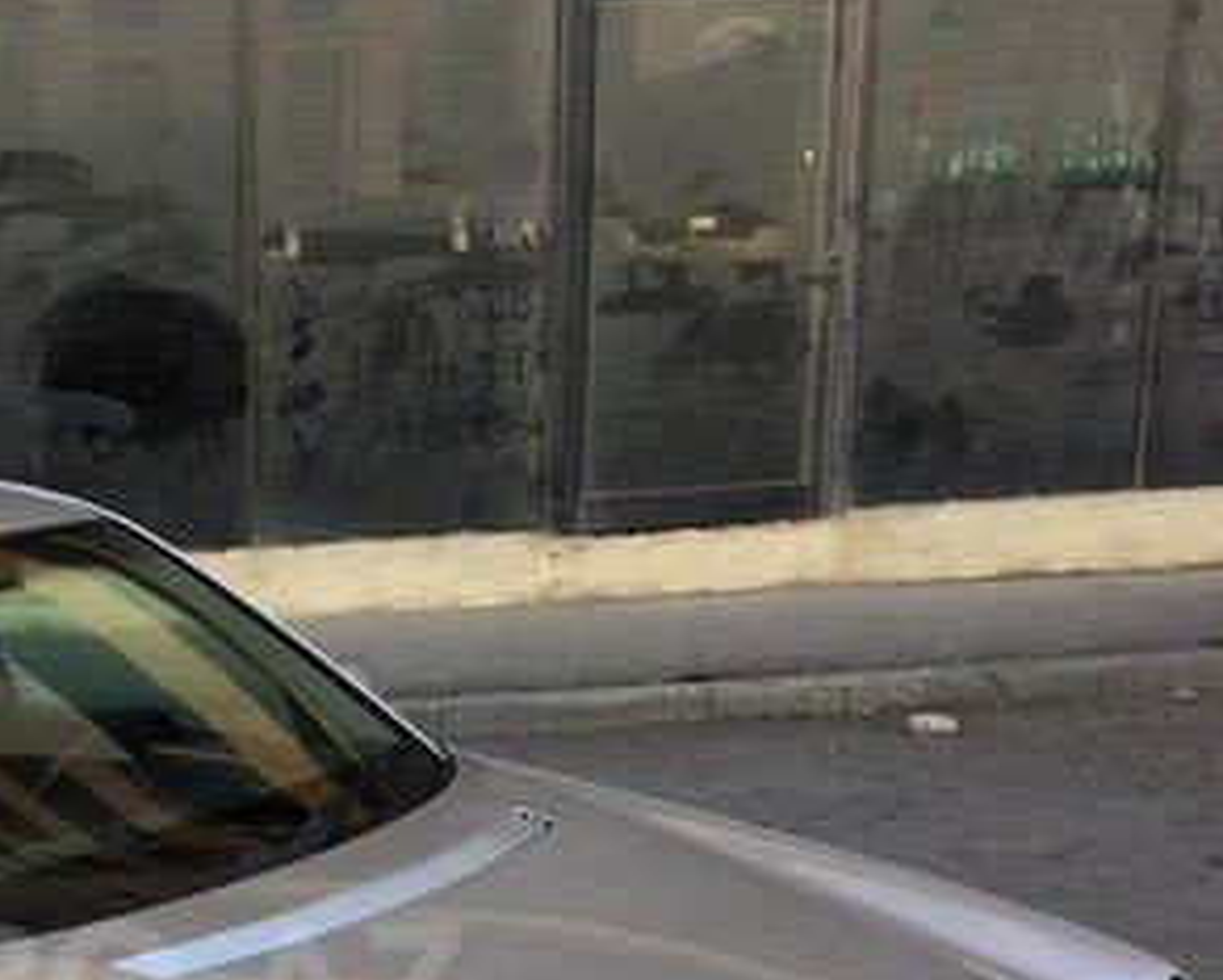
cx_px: 34
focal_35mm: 64
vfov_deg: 22.9
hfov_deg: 28.0
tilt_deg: -18.2
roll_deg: +2.6
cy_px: 986
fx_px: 2318
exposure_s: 1/427
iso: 32
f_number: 2.2
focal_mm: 4.15
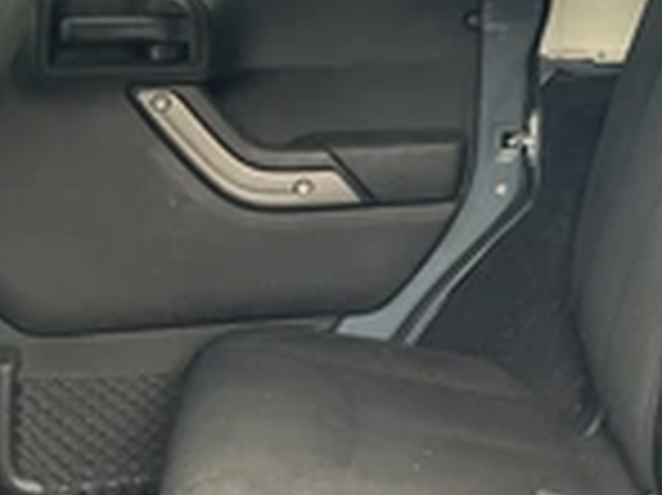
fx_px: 1510
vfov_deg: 17.8
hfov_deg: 23.0
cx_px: 766
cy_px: -90
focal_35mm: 79
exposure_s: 1/104
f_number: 1.8
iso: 64
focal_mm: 3
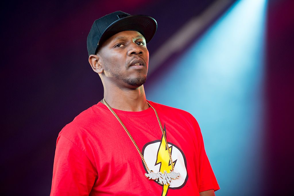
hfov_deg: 10.6
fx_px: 1592
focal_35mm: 195
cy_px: 98
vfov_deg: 7.0
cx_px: 147
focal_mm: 195
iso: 800
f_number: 2.8
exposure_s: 1/320
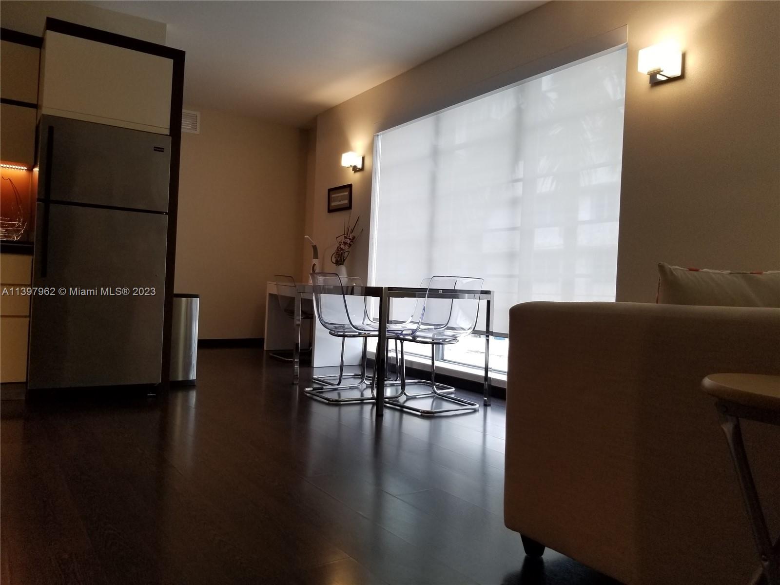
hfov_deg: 67.3
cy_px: 292
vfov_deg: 53.1
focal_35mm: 26
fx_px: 586
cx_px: 390
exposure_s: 1/60
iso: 100
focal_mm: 4.25
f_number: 1.7
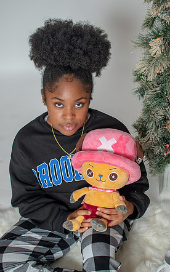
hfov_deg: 24.0
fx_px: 401
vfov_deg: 37.5
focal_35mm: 54
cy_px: 134
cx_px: 90
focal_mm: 35
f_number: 3.2
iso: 100
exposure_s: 1/250
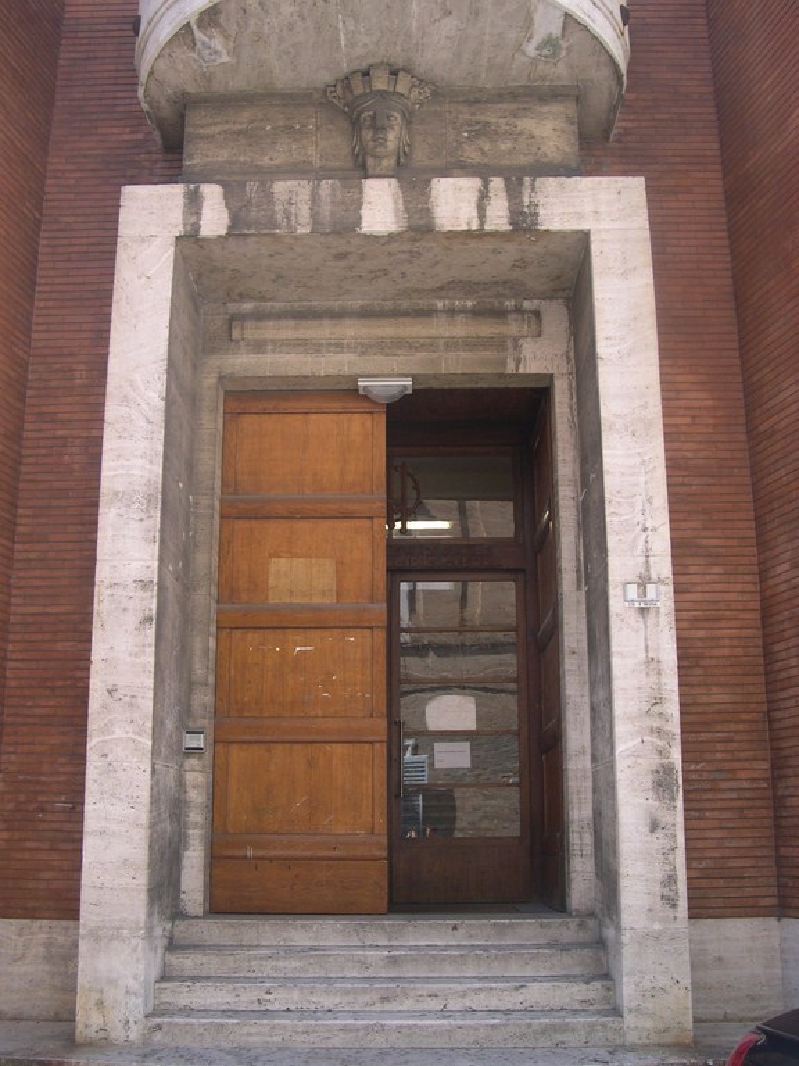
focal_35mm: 38
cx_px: 400
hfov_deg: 37.7
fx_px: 1169
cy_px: 533
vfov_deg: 49.0
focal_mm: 8
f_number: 2.8
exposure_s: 1/192
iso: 100
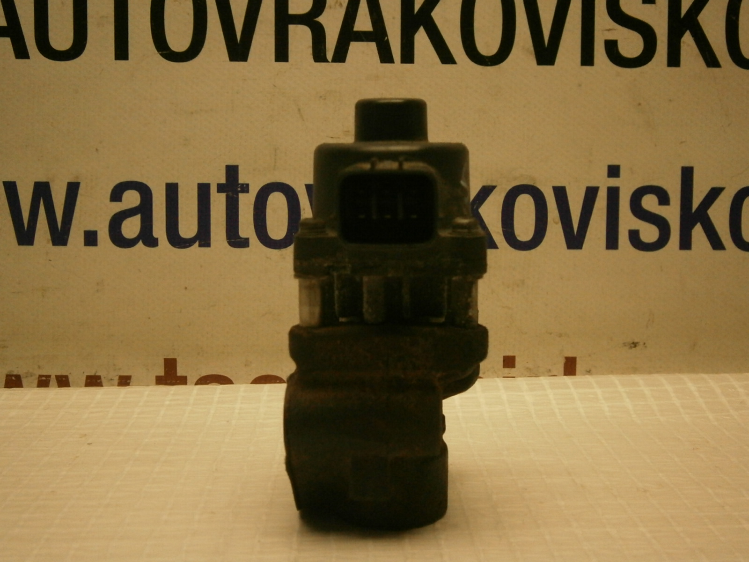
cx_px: 374
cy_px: 281
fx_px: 1017
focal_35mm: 47
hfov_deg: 40.4
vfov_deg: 30.9
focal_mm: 8.3
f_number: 3.4
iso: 400
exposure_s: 1/250
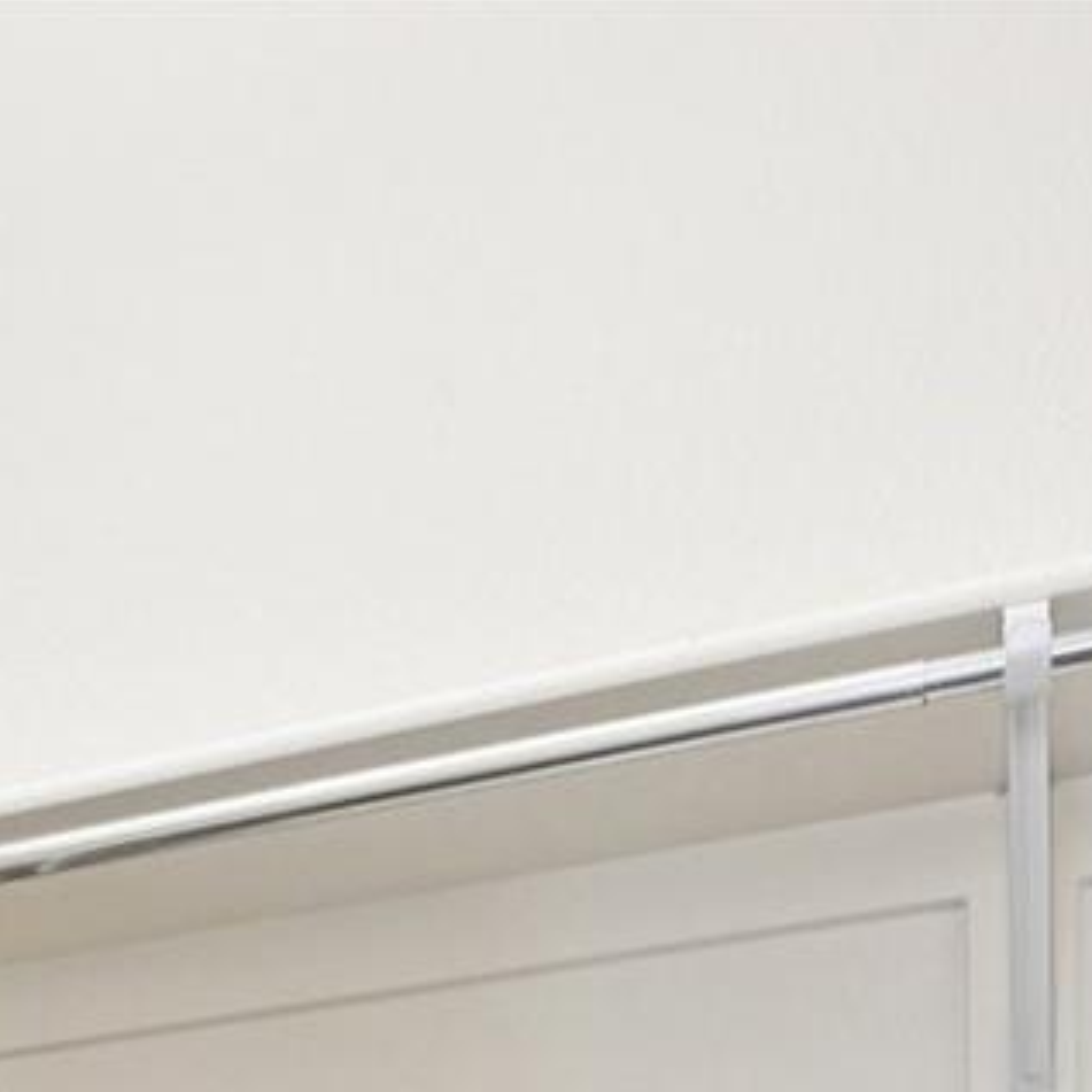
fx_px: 2141
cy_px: 1829
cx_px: 41
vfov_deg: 21.5
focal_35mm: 60
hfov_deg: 27.2
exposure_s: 1/10
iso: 400
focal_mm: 14
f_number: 8
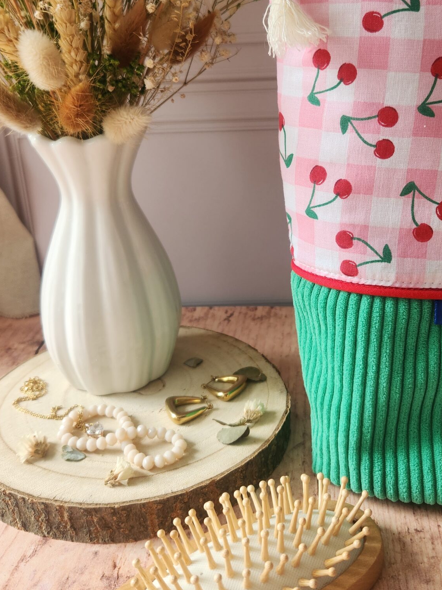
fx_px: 664
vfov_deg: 47.4
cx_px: 292
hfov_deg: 36.5
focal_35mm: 39
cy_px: 215
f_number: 1.8
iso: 64
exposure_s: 1/180
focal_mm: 5.4
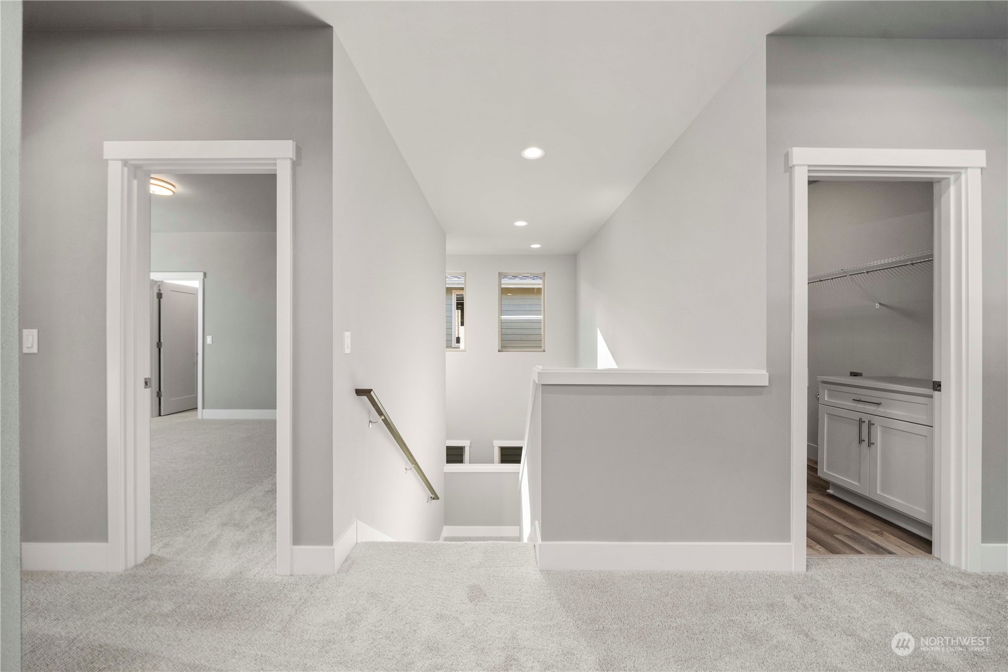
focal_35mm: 12
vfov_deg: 90.0
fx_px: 336
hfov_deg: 112.6
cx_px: 504
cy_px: 336
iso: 320
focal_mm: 12
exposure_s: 1/60
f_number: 5.6
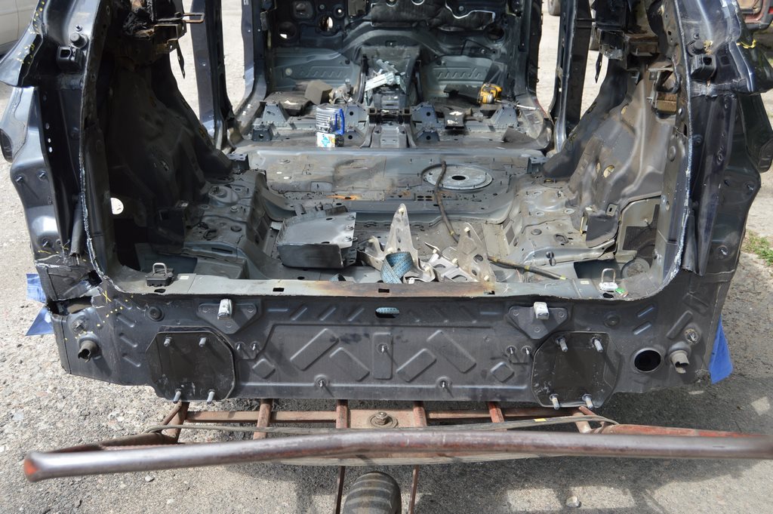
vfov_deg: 38.3
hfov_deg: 55.1
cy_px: 257
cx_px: 386
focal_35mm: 34
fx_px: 740
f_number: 5.6
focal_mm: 23
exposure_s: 1/125
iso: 100
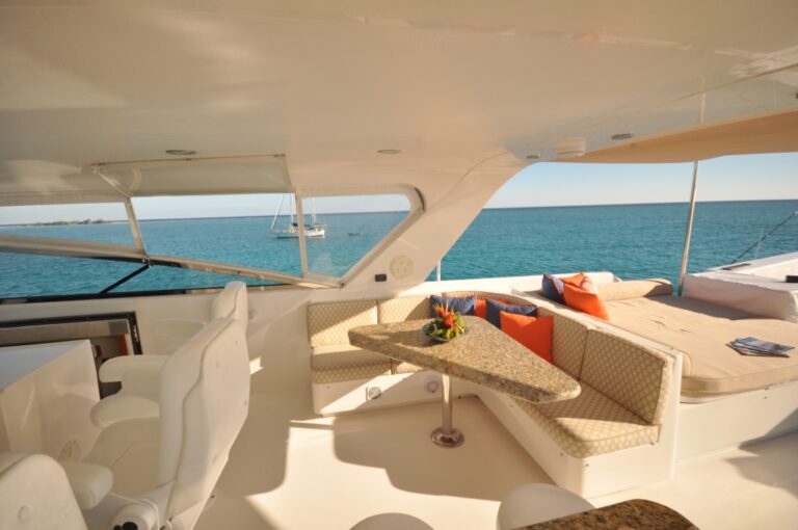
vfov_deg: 77.2
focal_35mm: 15
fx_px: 332
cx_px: 399
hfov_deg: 100.5
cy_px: 265
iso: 500
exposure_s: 1/4000
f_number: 4.5
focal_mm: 10
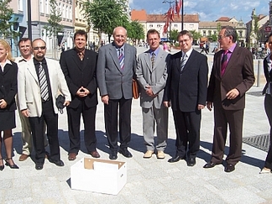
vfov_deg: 34.3
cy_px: 83
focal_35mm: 42
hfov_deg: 44.8
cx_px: 139
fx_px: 330
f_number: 5.6
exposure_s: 1/500
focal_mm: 5.6
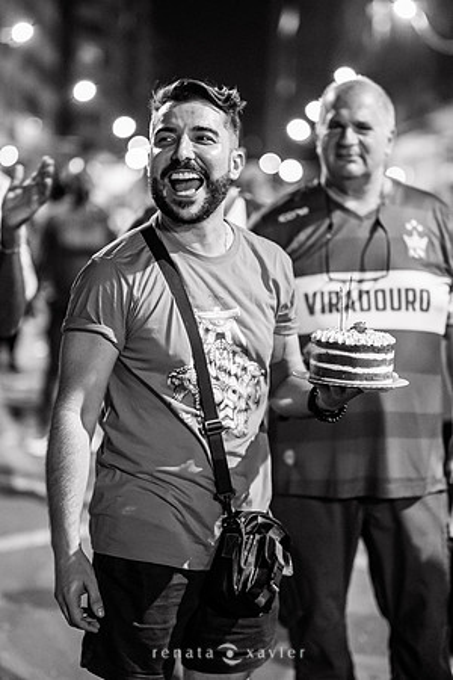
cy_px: 340
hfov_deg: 18.2
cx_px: 226
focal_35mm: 75
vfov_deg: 27.0
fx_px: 1416
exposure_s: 1/320
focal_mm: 50
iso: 2000
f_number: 1.2
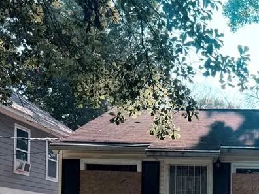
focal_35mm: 62
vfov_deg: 22.2
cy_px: 218
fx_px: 464
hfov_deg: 29.3
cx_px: 255
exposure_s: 1/742
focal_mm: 6.76
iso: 100
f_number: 1.78
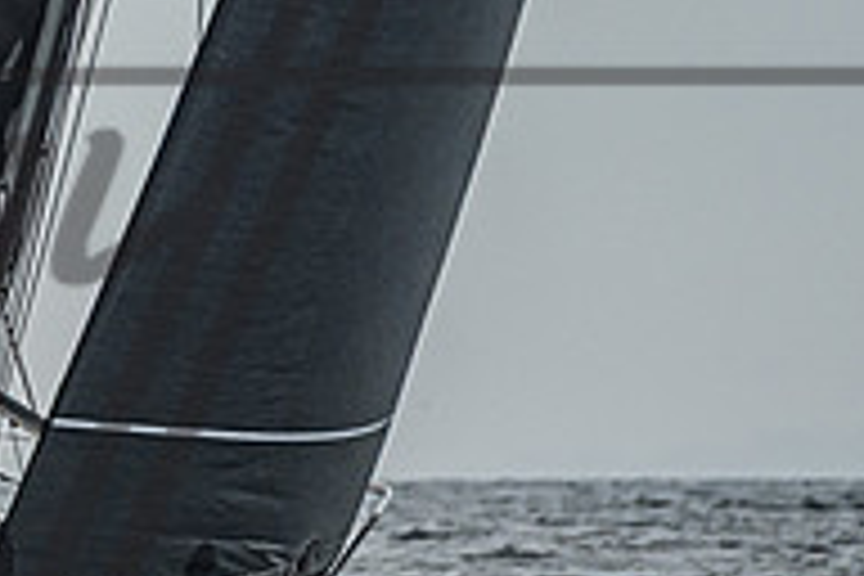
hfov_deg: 1.2
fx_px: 39669
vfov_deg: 0.8
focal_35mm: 1653
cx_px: -300
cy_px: 322
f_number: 8
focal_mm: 400
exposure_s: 1/3200
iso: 400
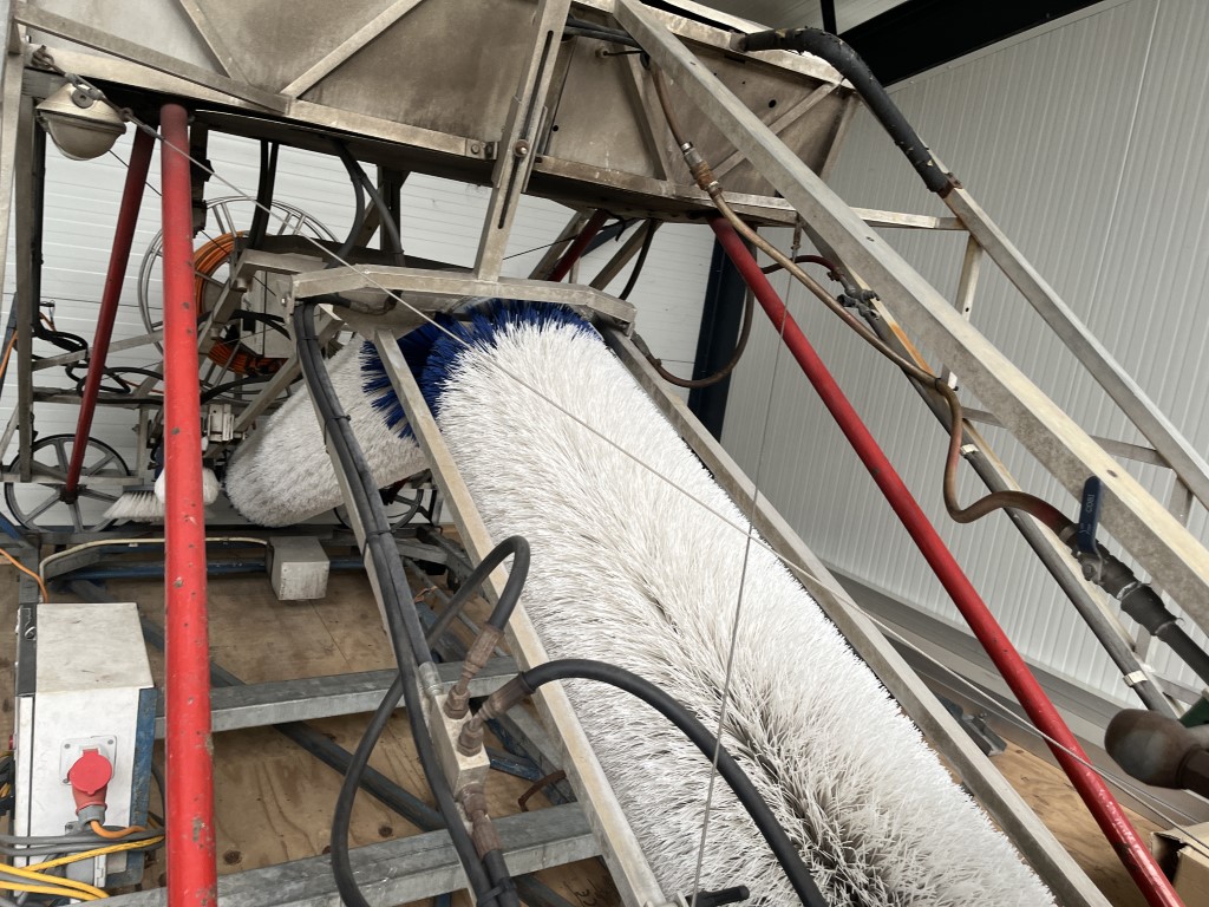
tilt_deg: -9.9
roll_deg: -9.2
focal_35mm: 26
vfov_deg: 53.1
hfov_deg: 67.3
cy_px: 454
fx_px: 908
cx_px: 604
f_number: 1.6
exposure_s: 1/121
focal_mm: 5.1
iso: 80
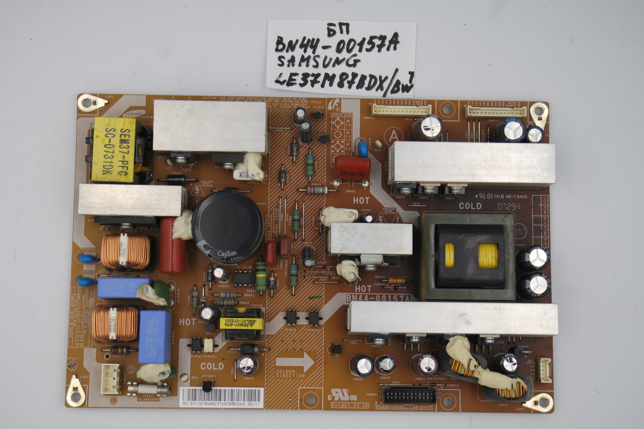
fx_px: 966
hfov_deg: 36.9
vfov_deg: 25.1
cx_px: 322
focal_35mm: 54
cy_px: 214
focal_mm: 20
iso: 160
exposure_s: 1/125
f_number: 5
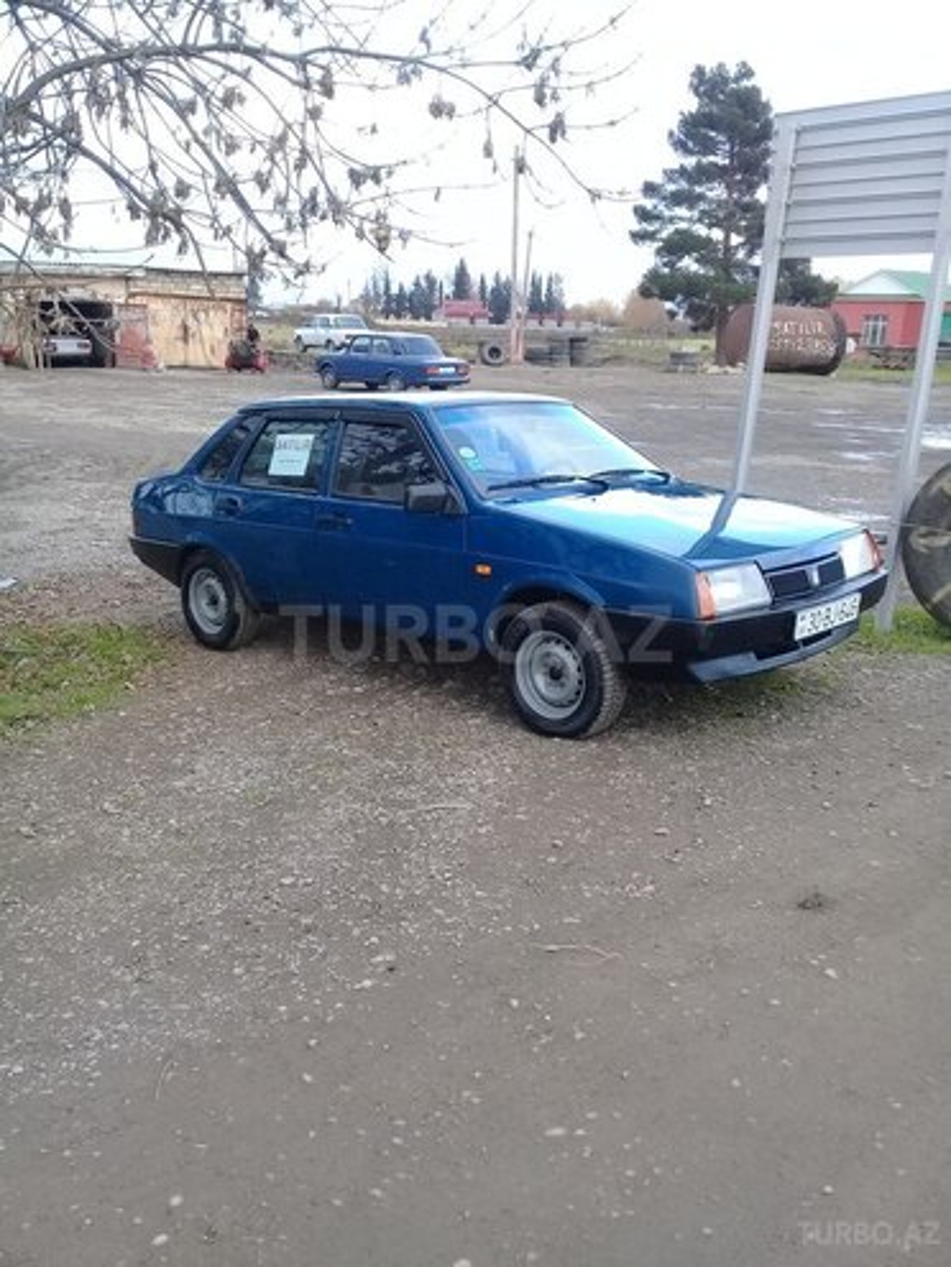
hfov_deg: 45.4
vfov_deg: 58.4
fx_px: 1136
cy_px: 634
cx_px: 476
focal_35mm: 31
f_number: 2.2
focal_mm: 3.3
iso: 64
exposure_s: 1/100
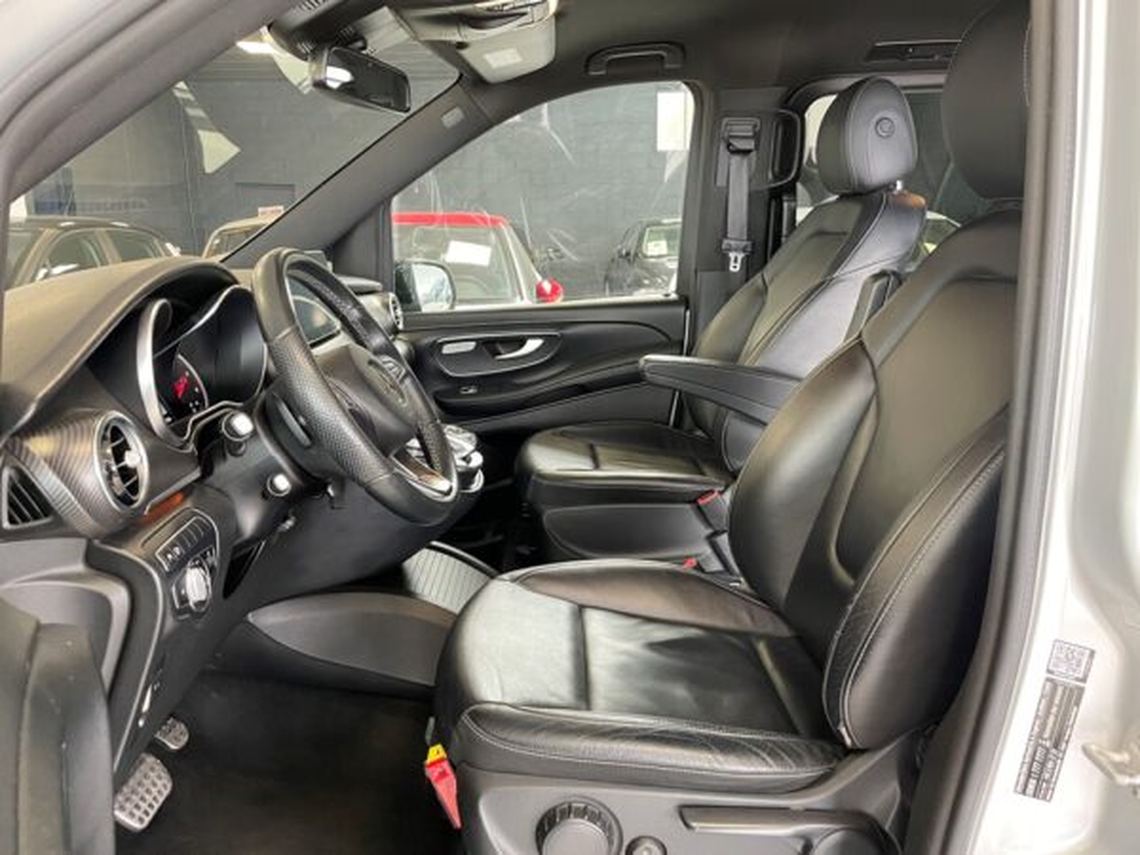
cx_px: 570
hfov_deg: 67.3
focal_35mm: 26
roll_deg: +1.0
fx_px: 856
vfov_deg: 53.1
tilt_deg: -11.3
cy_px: 428
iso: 320
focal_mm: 4.2
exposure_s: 1/60
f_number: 1.6
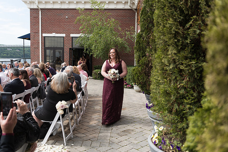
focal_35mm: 33
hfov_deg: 57.2
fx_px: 209
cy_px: 76
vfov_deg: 40.0
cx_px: 112
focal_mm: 32
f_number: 2.8
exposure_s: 1/500
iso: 64
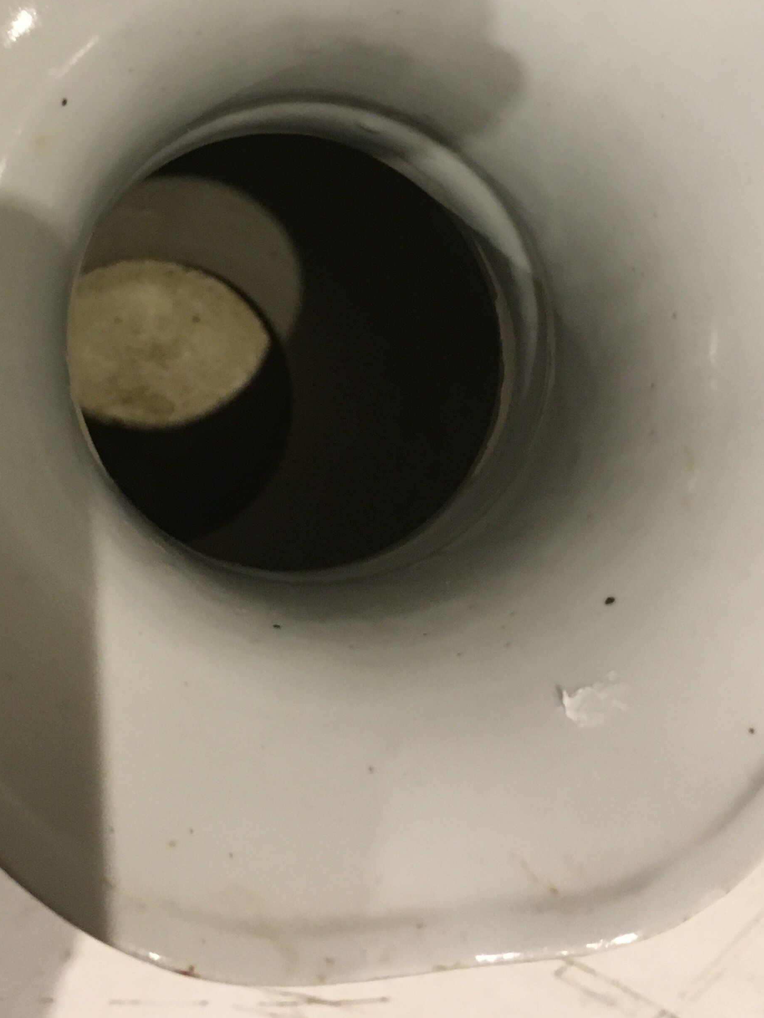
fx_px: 1413
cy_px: 286
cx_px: 350
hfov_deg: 30.3
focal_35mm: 48
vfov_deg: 38.9
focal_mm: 4.15
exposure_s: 1/20
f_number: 2.2
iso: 200
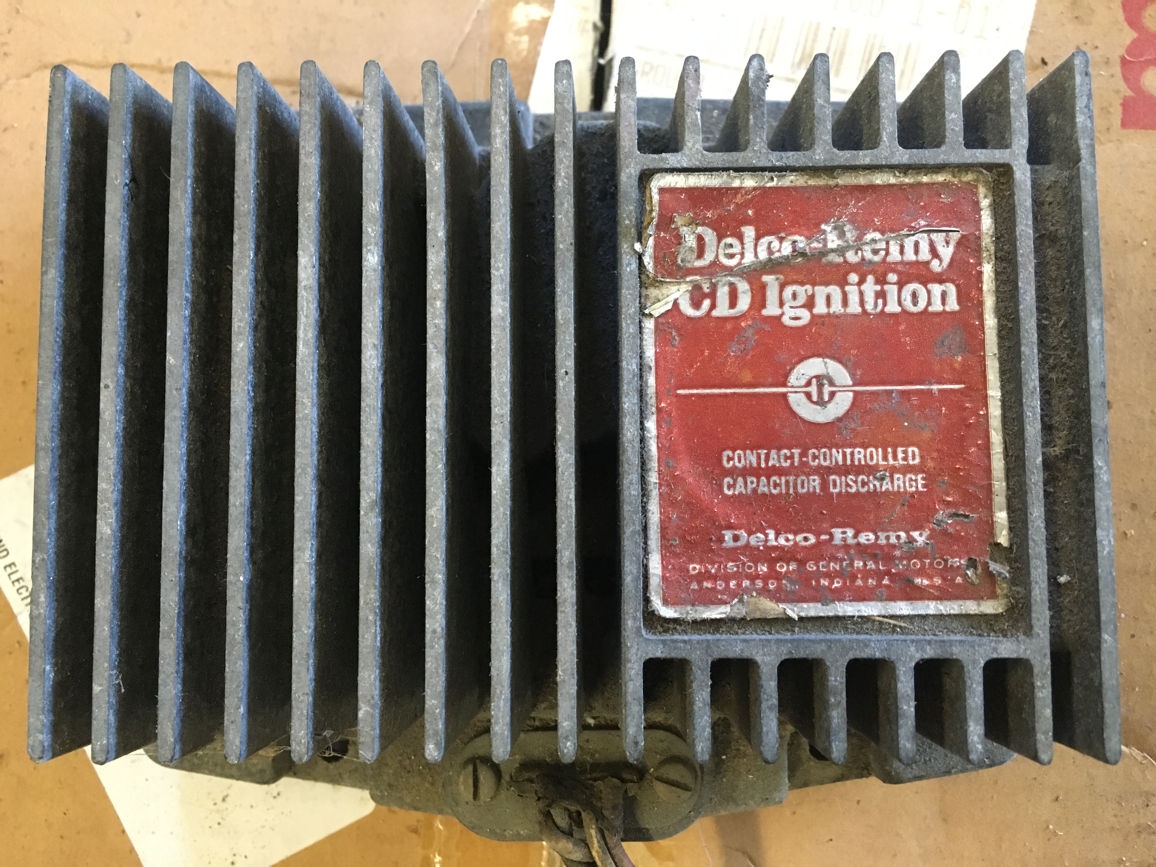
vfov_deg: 48.2
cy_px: 434
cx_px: 578
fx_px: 968
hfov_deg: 61.7
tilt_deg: -89.8
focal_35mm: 29
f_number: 2.2
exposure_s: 1/30
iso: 200
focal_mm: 4.15
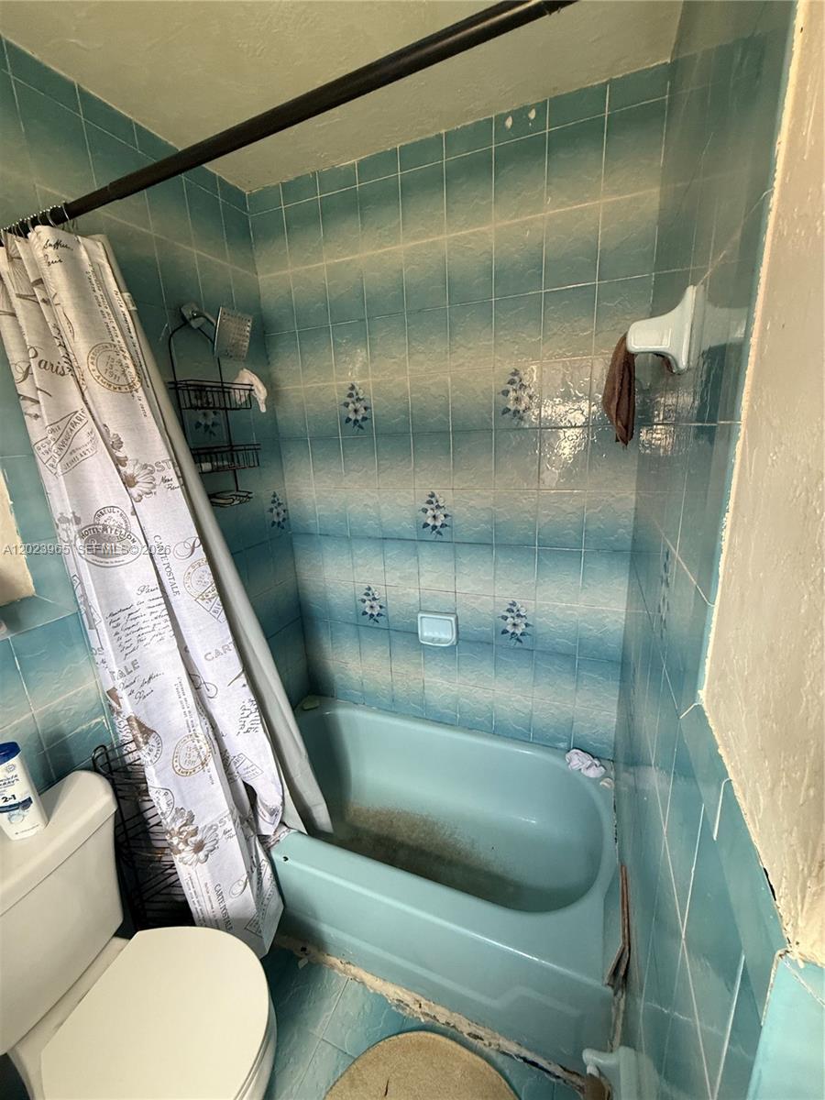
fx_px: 445
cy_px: 550
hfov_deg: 85.7
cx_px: 412
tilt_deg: -16.4
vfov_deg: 102.1
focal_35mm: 14
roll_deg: +3.7
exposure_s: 1/60
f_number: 2.2
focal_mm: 2.22
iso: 400
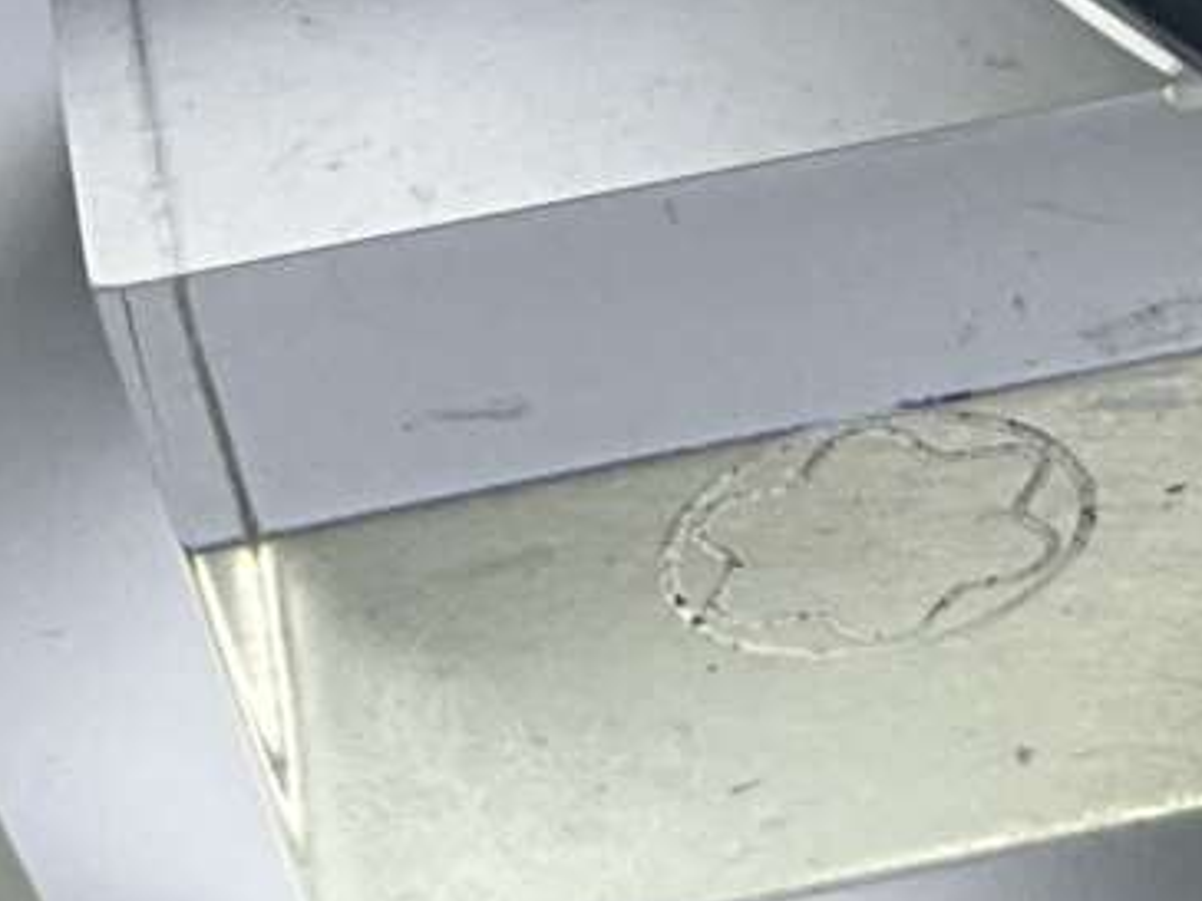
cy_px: 145
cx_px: 1261
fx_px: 7084
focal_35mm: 204
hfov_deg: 9.6
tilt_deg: -55.6
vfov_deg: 7.3
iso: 20
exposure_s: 1/159
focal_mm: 3
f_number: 1.8
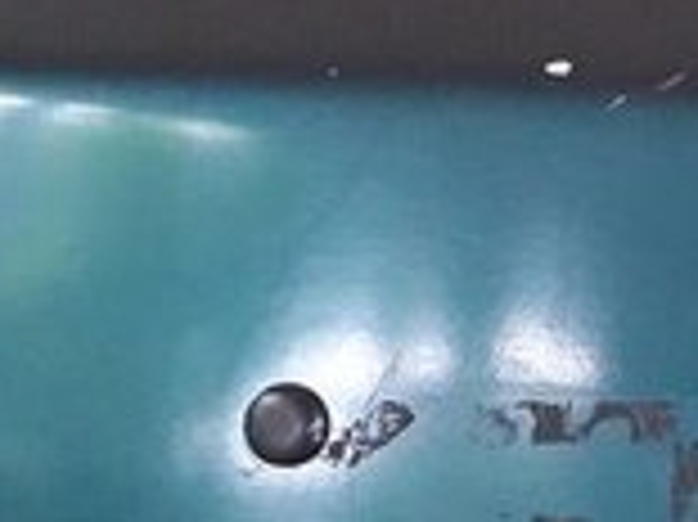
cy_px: 304
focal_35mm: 115
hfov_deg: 14.8
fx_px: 2317
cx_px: 1288
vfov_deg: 12.9
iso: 200
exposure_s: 1/50
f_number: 1.9
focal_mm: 3.6
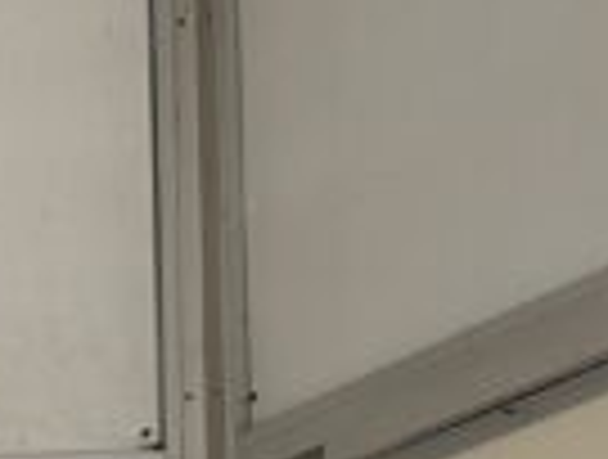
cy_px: 1132
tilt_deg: +6.2
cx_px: -953
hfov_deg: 6.6
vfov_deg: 5.2
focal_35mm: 279
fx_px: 4913
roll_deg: +1.5
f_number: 1.6
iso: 50
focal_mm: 5.96
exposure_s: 1/273
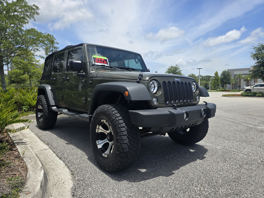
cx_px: 132
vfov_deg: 58.9
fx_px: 175
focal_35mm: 23
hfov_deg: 73.9
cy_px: 99
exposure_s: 1/668
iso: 12
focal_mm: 6.3
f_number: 1.7
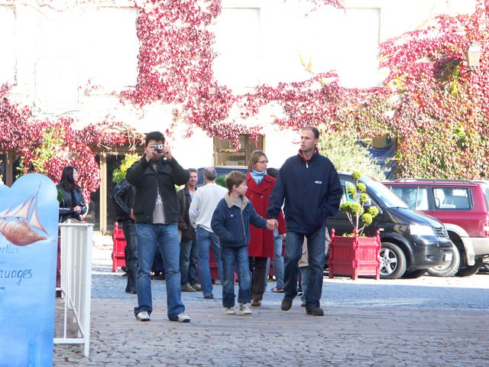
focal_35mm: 200
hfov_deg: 9.9
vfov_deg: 7.4
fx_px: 2825
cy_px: 184
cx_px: 244
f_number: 5
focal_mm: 50.8
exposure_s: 1/160
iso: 100
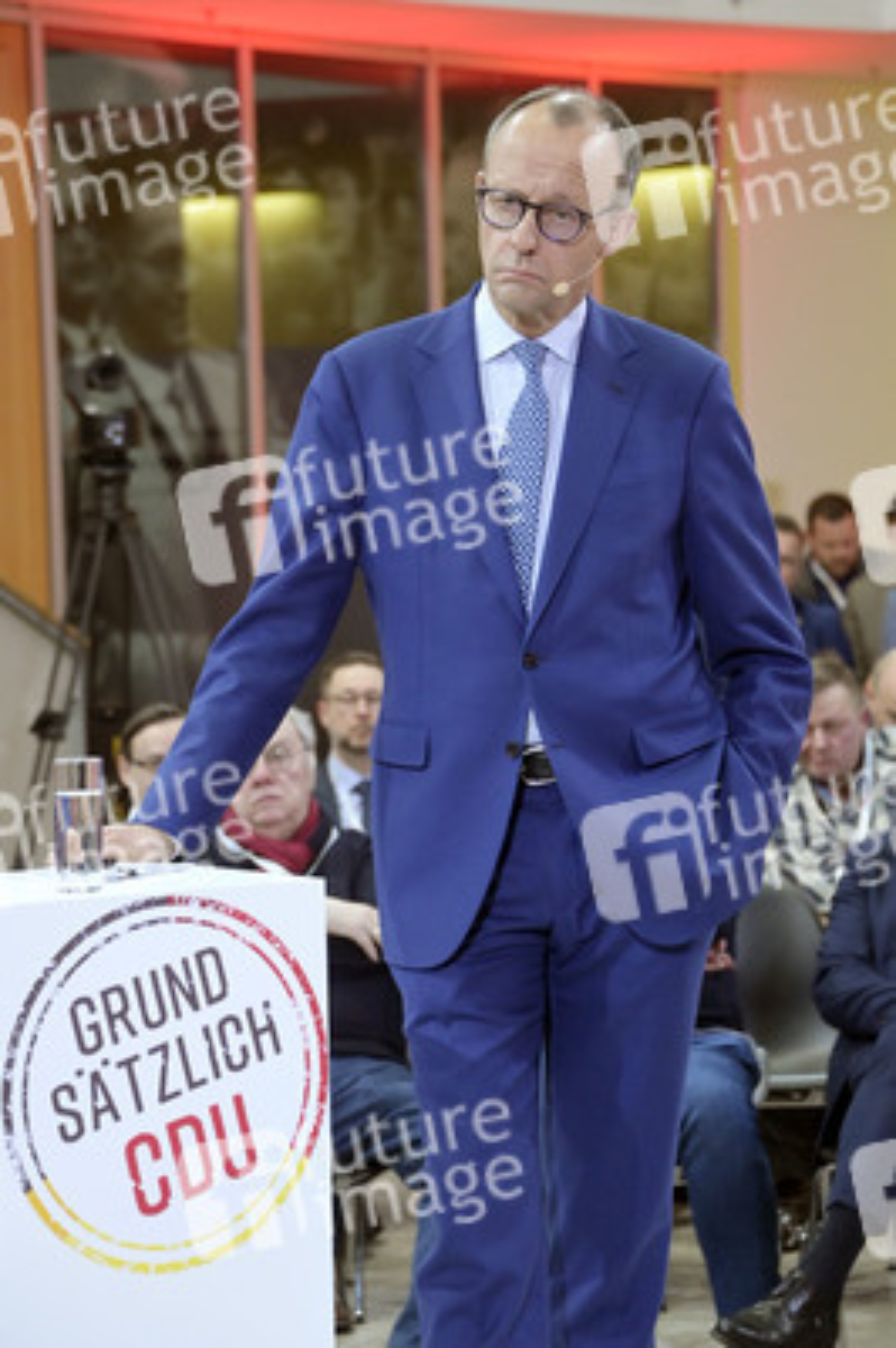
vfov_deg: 19.5
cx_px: 448
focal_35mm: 105
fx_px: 3926
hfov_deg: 13.0
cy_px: 674
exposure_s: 1/640
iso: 8000
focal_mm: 105
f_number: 5.3
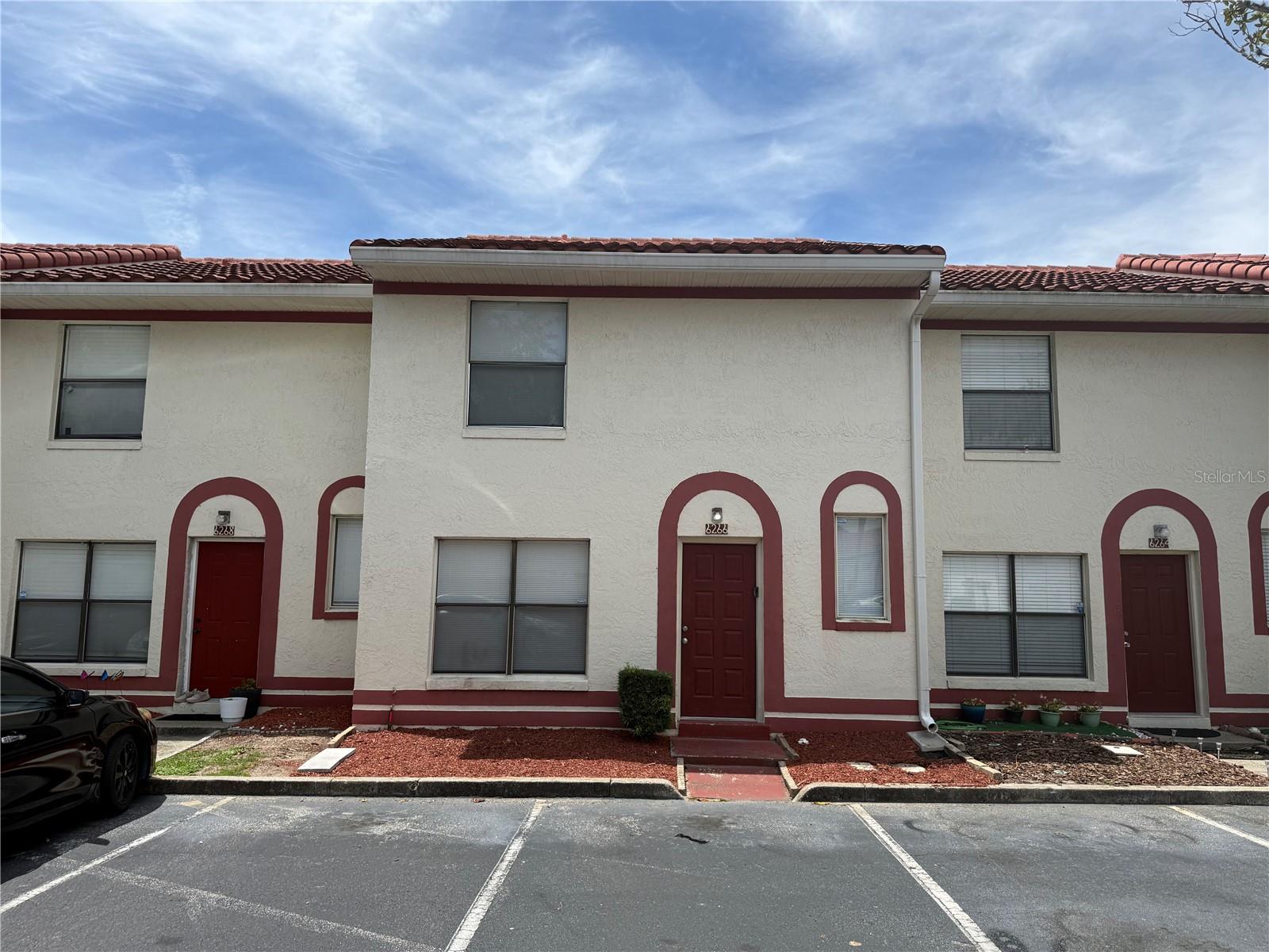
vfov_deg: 56.8
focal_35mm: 24
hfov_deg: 71.6
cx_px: 634
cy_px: 476
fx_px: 880
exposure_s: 1/4975
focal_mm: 6.76
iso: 80
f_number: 1.78
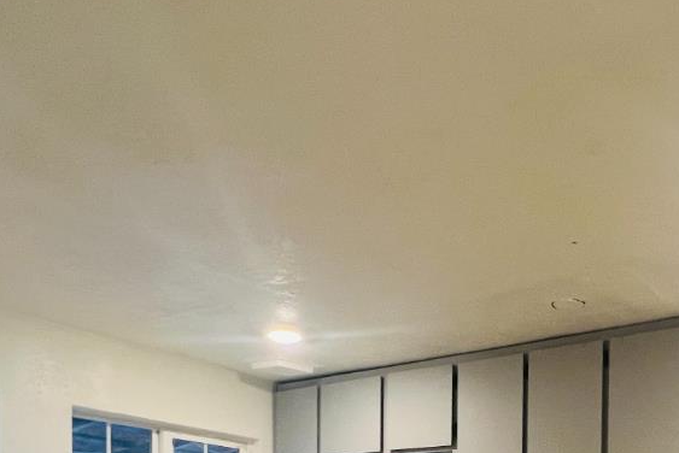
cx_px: 554
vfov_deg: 29.8
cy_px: 585
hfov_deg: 49.6
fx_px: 679
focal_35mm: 36
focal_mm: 1.57
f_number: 1.8
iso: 250
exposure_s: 1/99
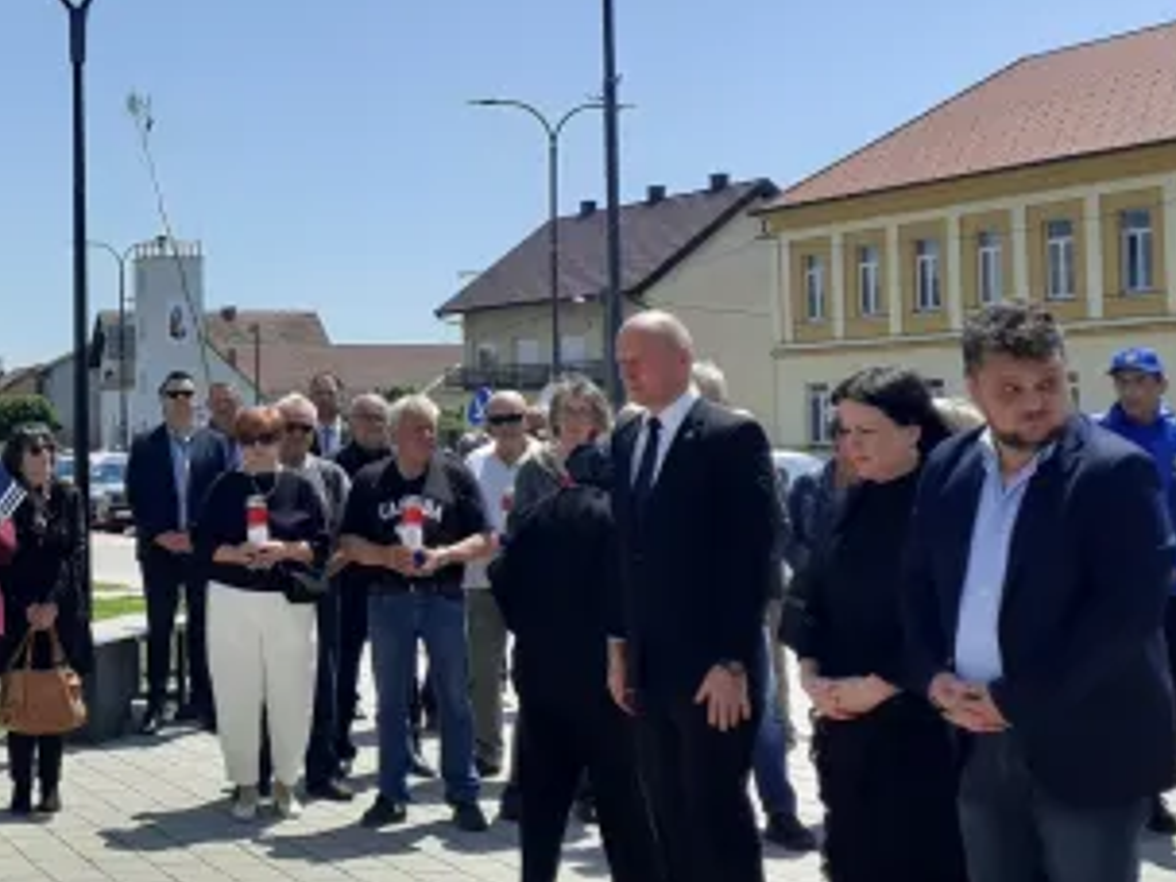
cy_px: 335
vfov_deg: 26.5
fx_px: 1869
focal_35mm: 55
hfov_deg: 32.9
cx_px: 81
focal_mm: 3.6
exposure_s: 1/2703
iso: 40
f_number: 1.9
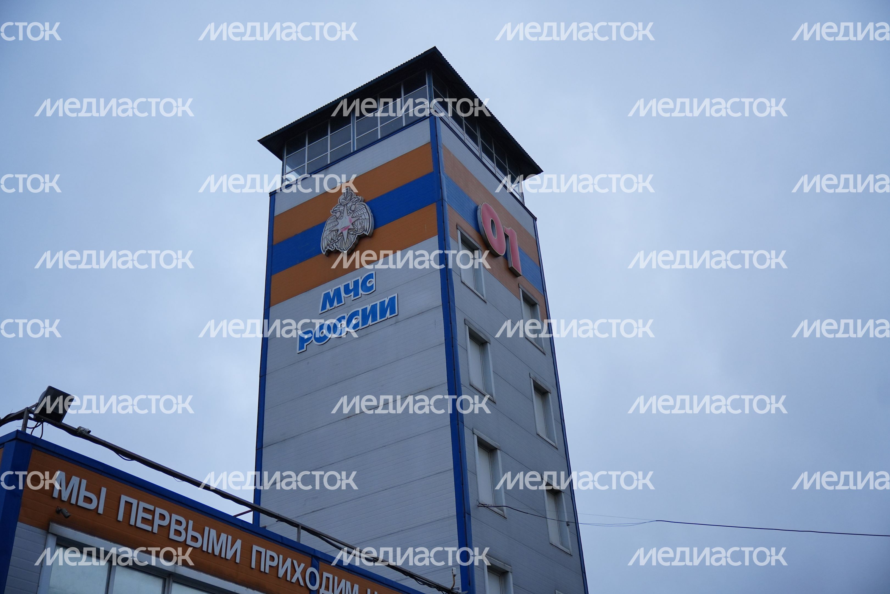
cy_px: 297
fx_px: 964
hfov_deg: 49.6
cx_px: 445
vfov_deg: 34.2
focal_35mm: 39
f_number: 2.8
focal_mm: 39
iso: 1000
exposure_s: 1/8000
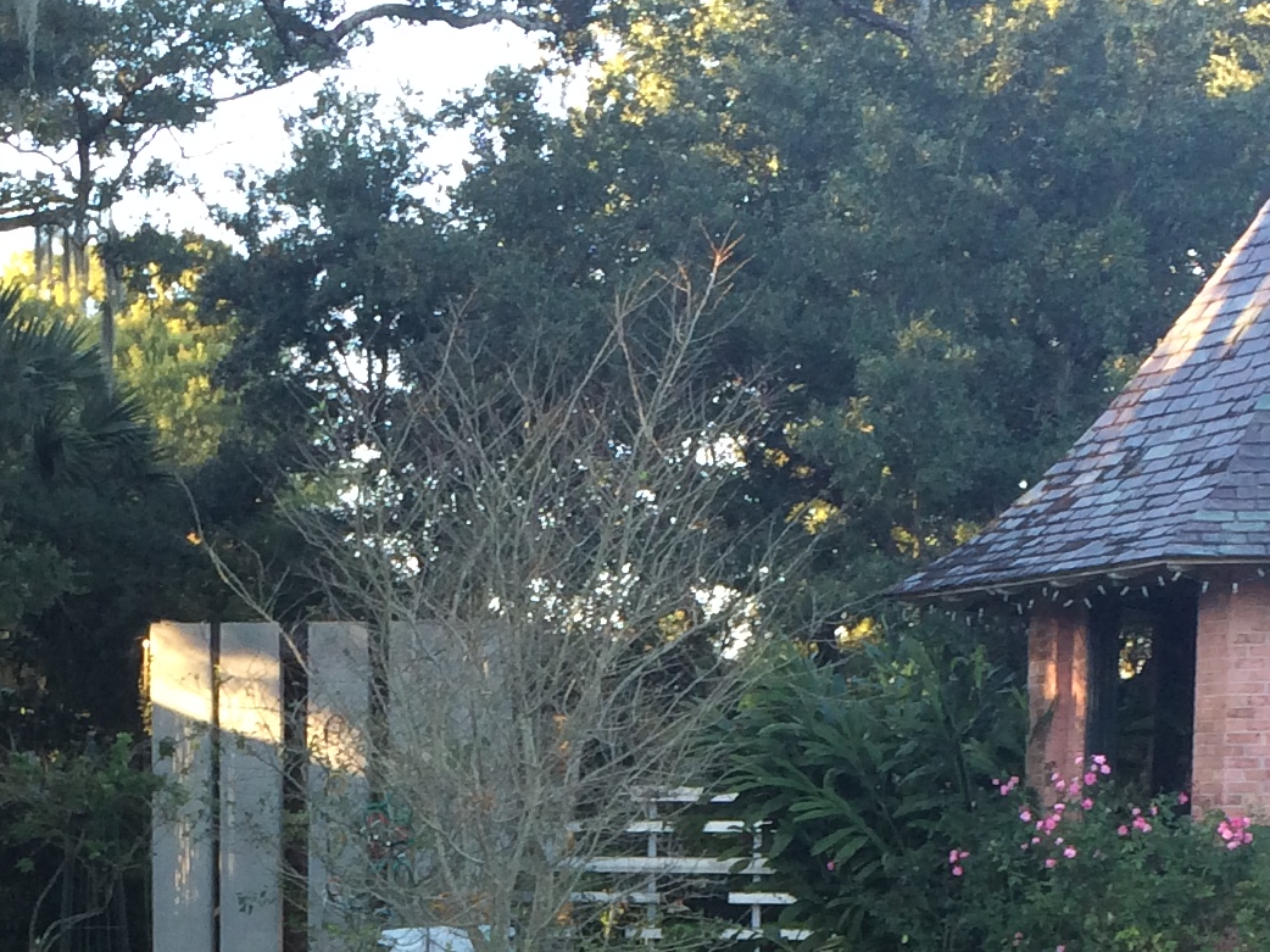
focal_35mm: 94
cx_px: 395
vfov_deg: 14.9
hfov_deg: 20.8
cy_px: 1282
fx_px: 3448
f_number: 2.2
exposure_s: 1/120
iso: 64
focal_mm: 4.12
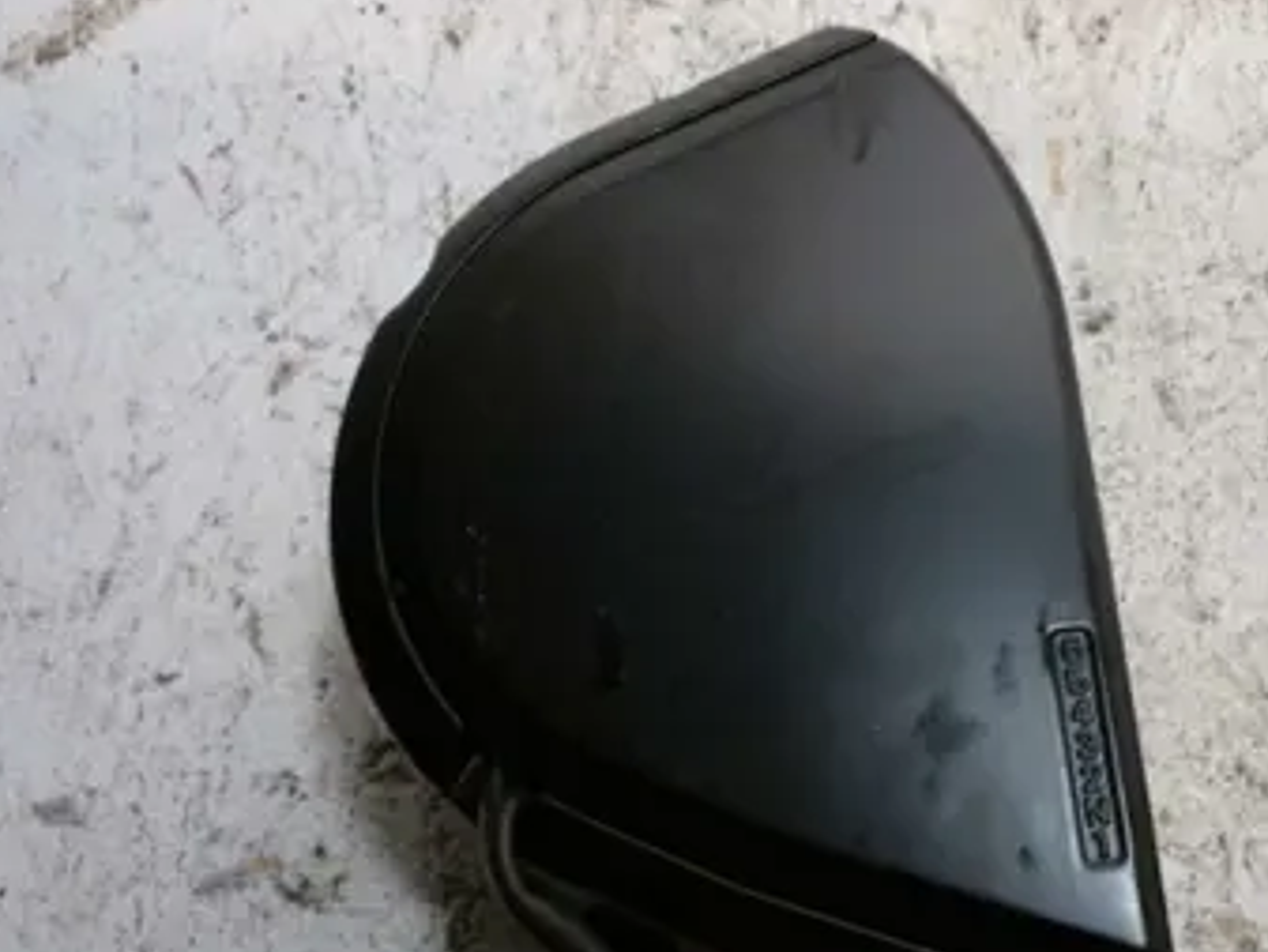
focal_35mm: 47
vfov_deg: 30.9
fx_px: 1722
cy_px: 542
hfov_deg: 40.0
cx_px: 820
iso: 125
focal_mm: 5.5
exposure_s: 1/30
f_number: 2.8
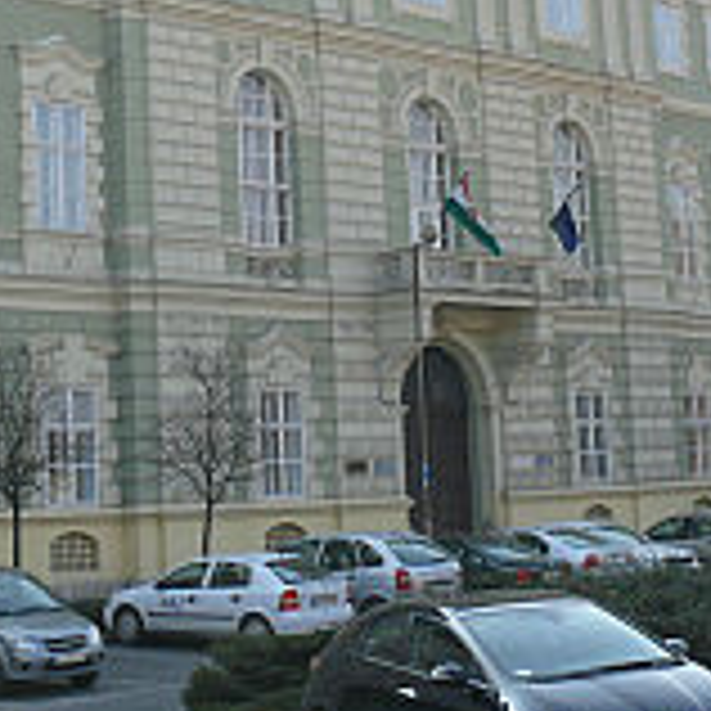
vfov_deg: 19.4
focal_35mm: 88
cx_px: 270
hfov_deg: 19.7
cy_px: 99
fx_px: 2045
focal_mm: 7.4
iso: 100
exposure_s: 1/250
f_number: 5
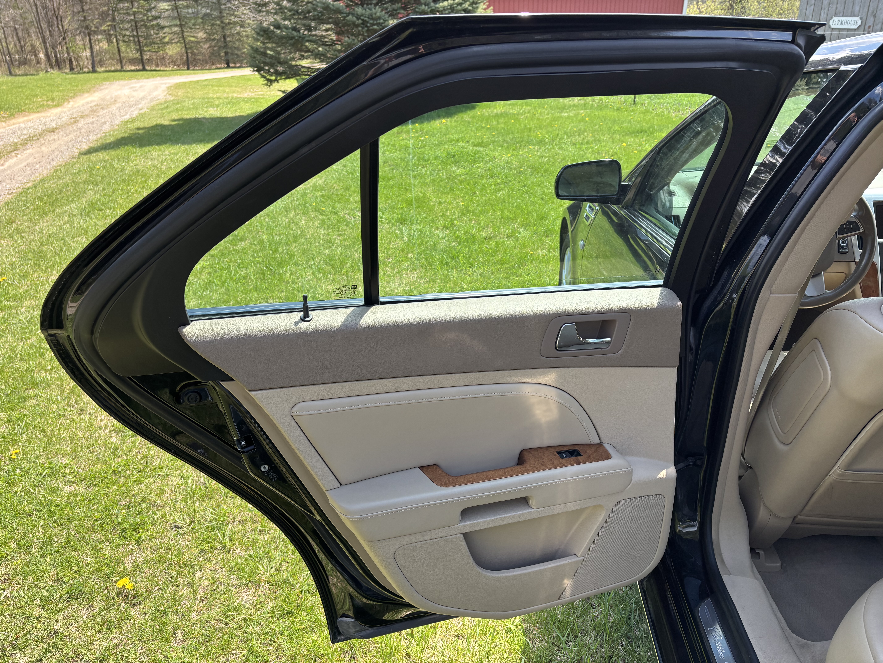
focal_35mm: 26
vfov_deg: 53.1
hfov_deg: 67.3
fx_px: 663
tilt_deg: -26.1
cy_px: 332
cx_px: 442
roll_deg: +1.9
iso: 50
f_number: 1.6
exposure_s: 1/591
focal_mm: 5.96
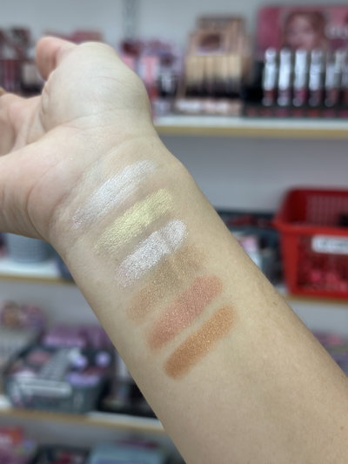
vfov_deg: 39.6
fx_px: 643
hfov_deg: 30.3
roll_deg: -1.6
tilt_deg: -15.9
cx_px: 174
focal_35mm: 48
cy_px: 232
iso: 125
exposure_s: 1/50
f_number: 1.78
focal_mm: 6.86
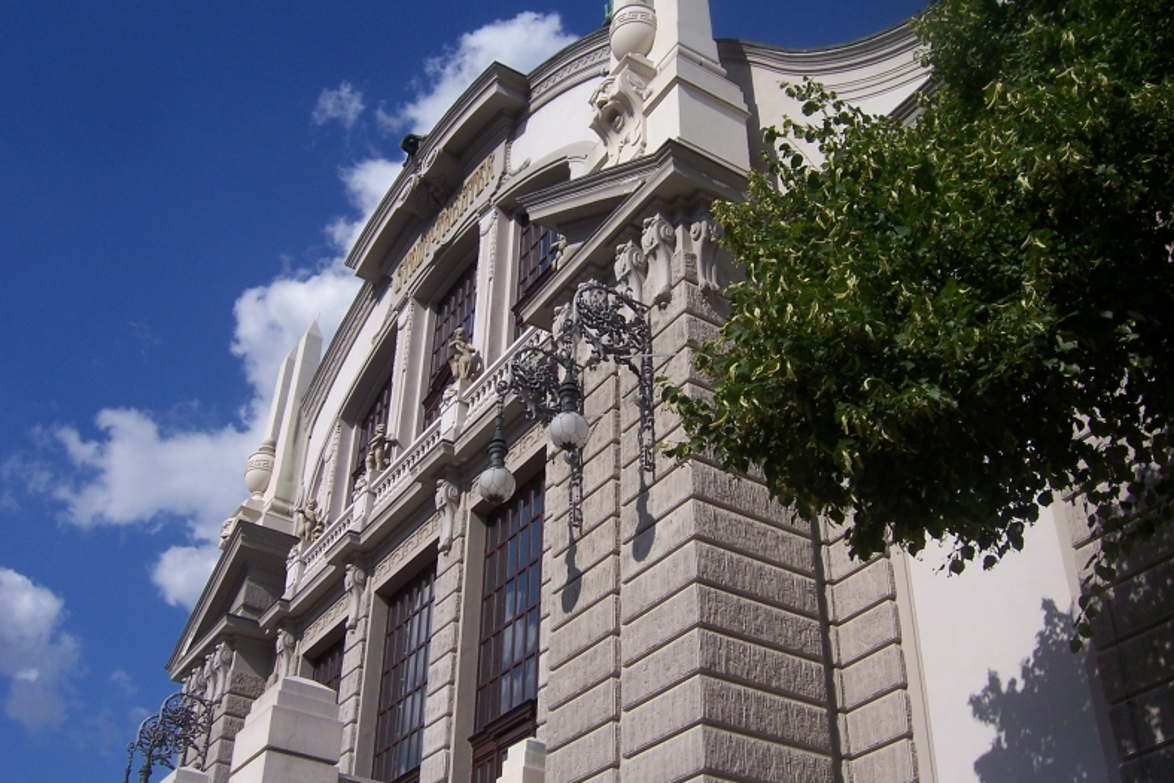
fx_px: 1240
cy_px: 366
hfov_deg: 50.7
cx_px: 587
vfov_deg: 35.1
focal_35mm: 38
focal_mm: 6
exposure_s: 1/1000
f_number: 4.8
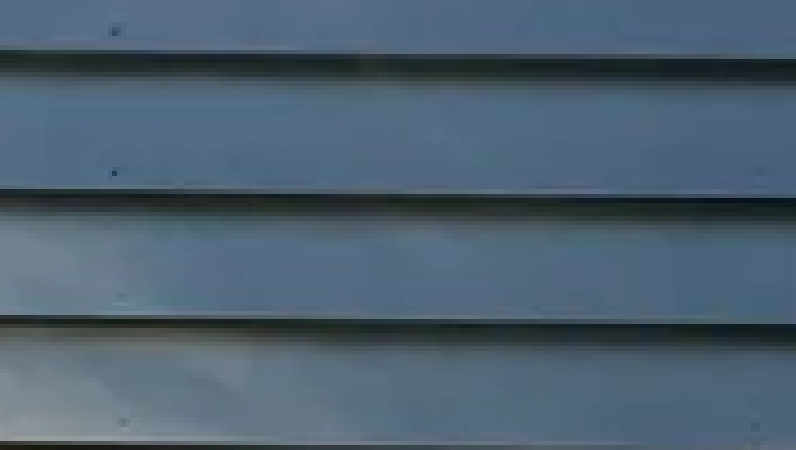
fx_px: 4522
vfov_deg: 5.4
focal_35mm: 214
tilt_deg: -10.6
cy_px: 1341
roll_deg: -0.2
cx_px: 27
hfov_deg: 10.0
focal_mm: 4.15
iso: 25
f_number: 2.2
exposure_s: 1/15
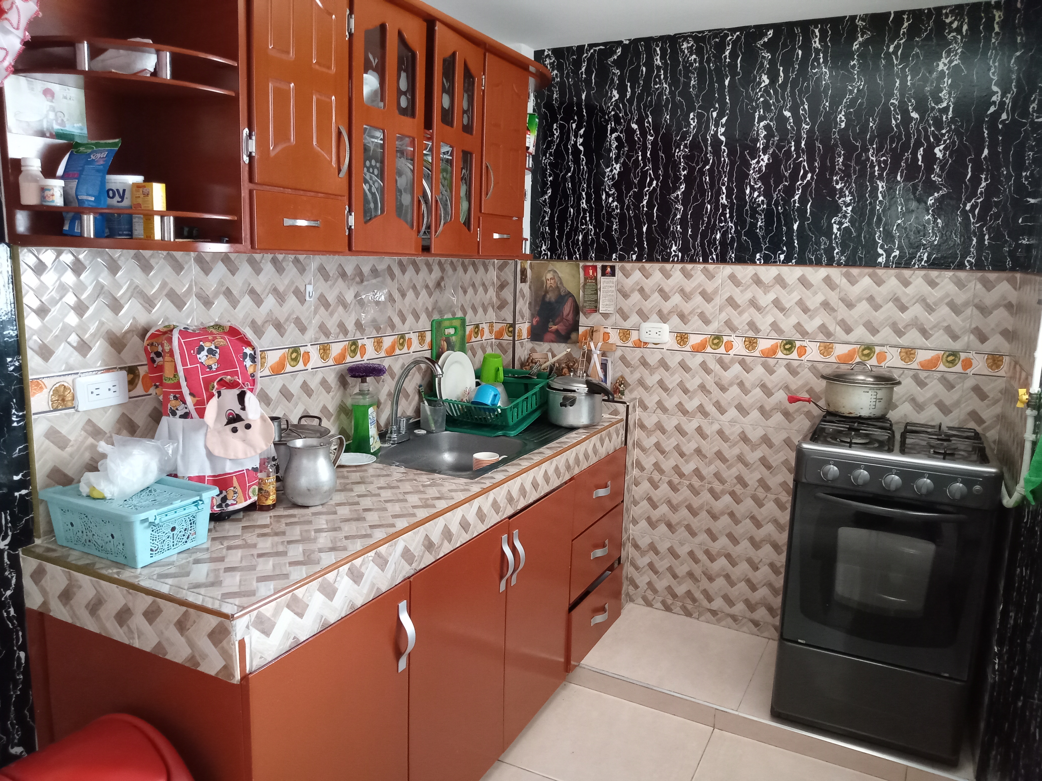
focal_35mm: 28
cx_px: 521
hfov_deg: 63.4
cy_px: 390
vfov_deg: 49.7
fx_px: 843
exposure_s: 1/24
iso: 1020
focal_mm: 3.37
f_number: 2.2
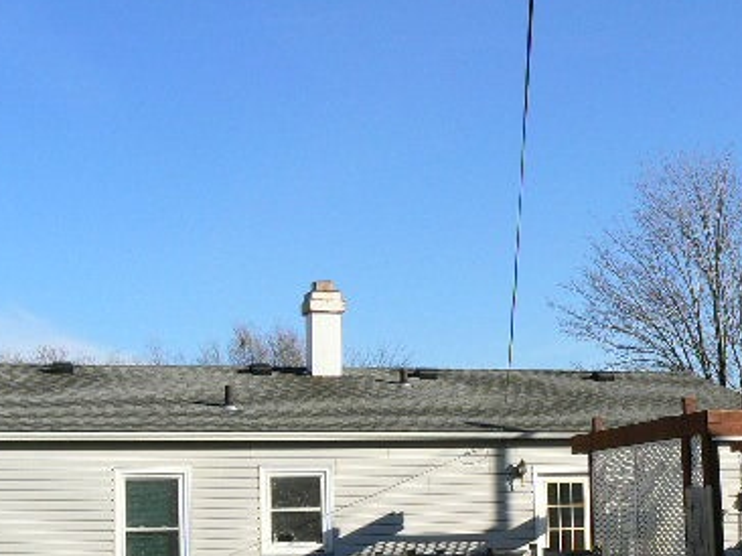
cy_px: 394
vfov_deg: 23.1
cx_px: 456
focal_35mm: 63
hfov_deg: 30.6
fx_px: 1350
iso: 80
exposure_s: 1/400
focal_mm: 6
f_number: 6.3
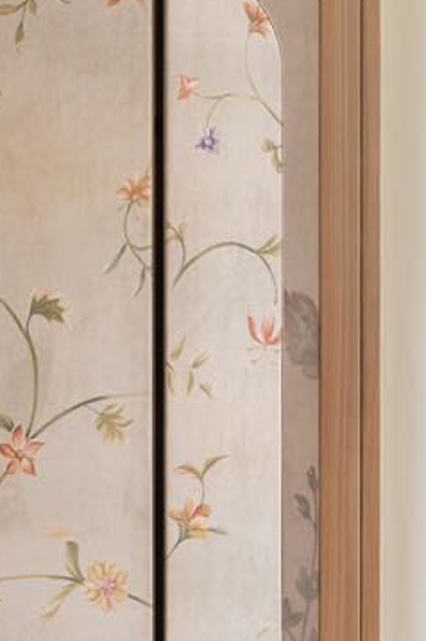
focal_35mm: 183
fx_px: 3254
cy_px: 132
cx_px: -214
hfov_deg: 7.4
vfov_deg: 11.2
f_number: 10
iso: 320
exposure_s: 1/5
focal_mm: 44
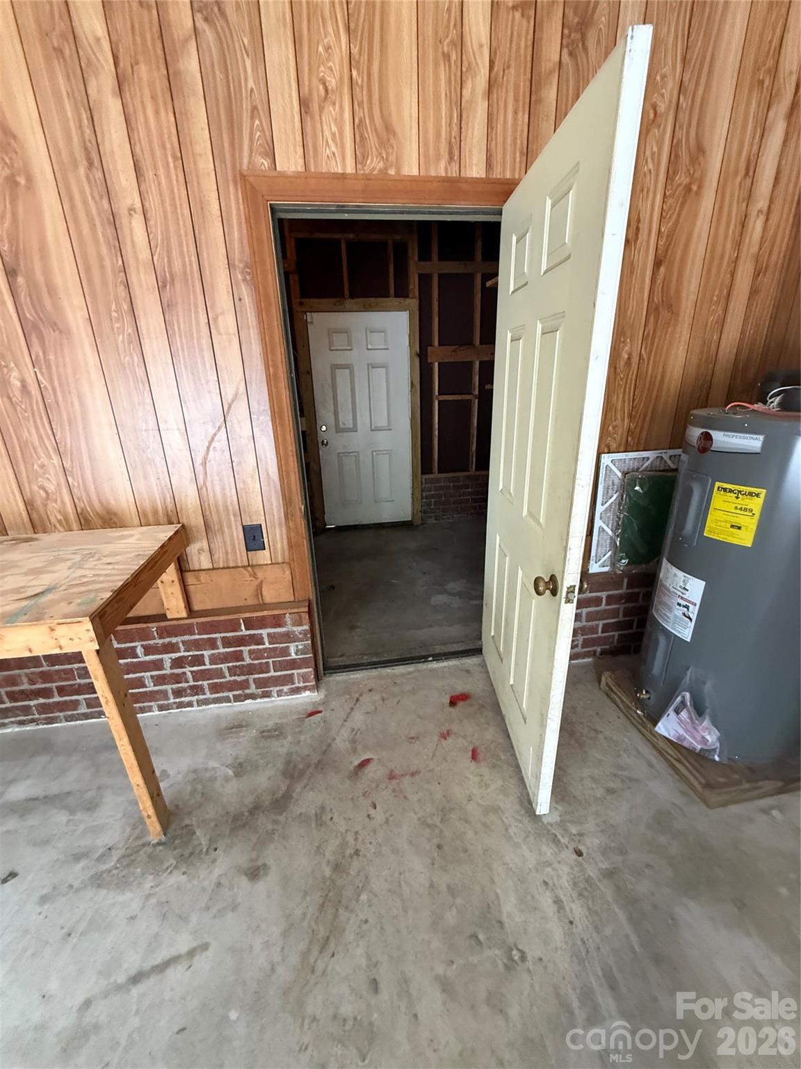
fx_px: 432
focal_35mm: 14
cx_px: 400
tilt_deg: -17.8
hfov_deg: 85.7
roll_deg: +0.2
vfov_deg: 102.1
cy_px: 534
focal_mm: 2.22
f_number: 2.2
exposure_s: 1/60
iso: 640
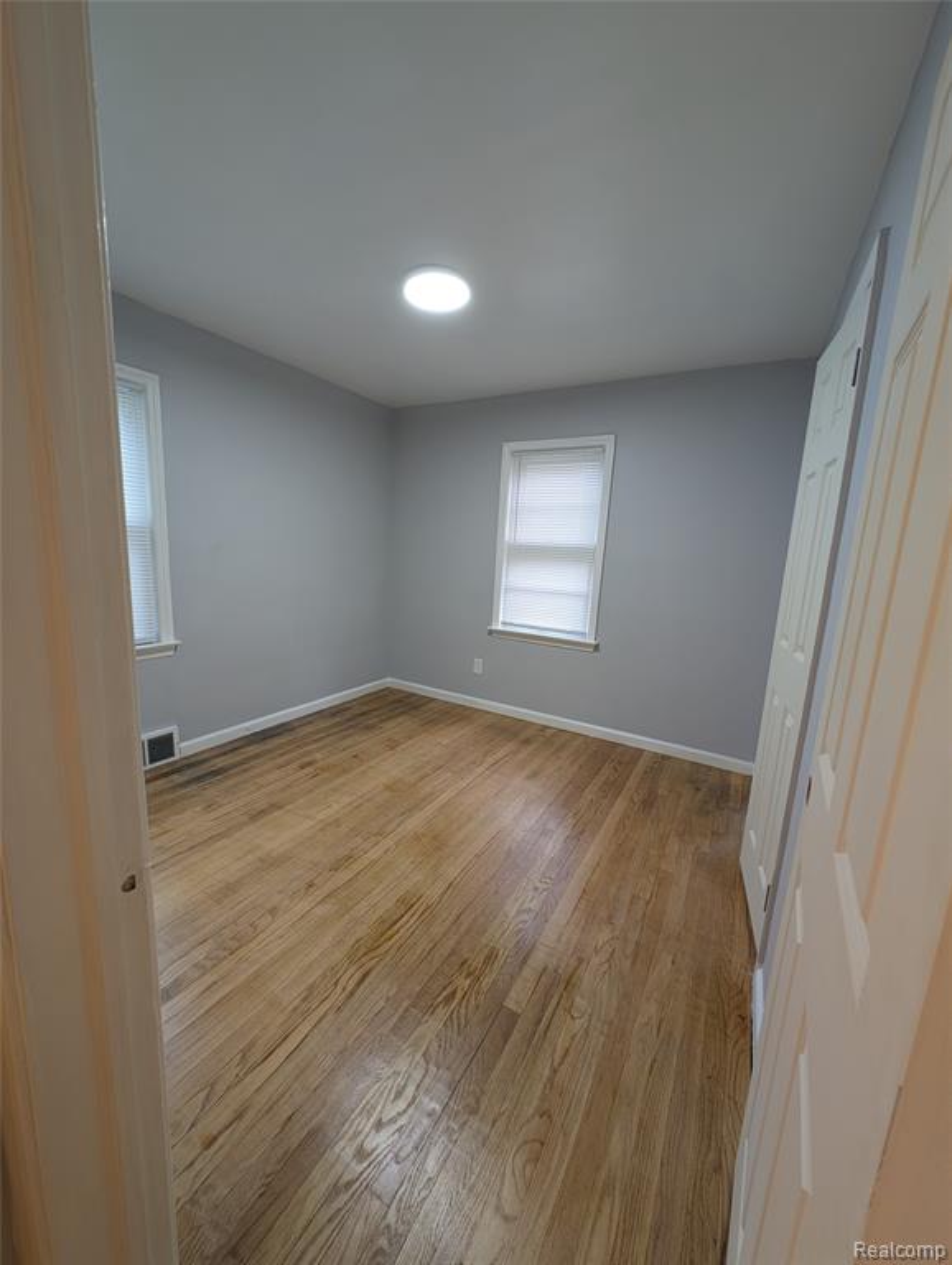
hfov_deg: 94.6
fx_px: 439
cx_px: 476
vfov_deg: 110.5
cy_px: 632
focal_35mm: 12
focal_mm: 2.23
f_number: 1.95
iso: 50
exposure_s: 1/30
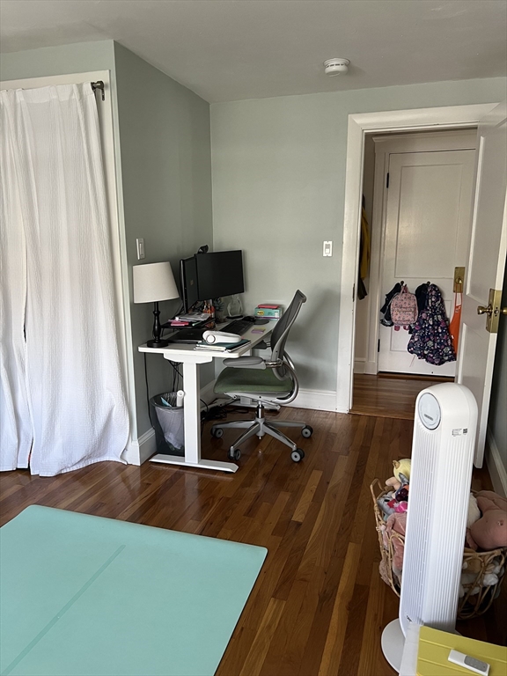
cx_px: 254
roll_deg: +0.3
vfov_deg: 67.3
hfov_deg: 53.1
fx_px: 508
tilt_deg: -12.3
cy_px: 338
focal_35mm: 26
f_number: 1.5
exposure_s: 1/84
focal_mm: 5.7
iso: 125
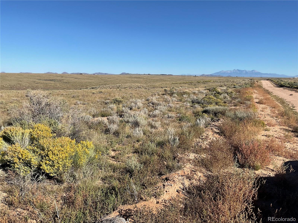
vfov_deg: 48.2
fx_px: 250
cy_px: 112
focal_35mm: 29
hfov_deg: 61.7
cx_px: 149
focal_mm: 3
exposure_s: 1/1984
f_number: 1.8
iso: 16
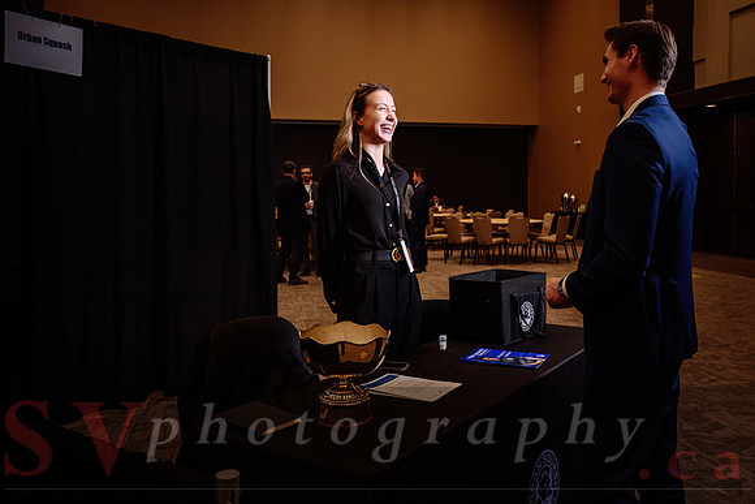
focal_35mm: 33
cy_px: 201
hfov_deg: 56.7
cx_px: 454
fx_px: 694
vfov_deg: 39.7
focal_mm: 27.5
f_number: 5
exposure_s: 1/125
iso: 500
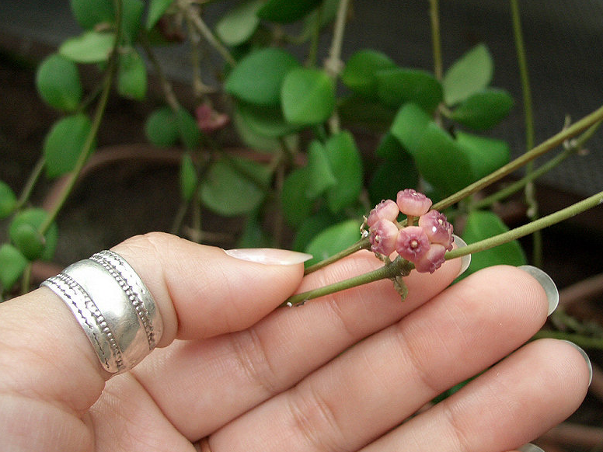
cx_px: 304
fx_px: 592
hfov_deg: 54.0
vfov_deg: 41.8
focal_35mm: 34
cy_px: 231
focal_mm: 7.1
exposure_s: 1/25
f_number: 2.8
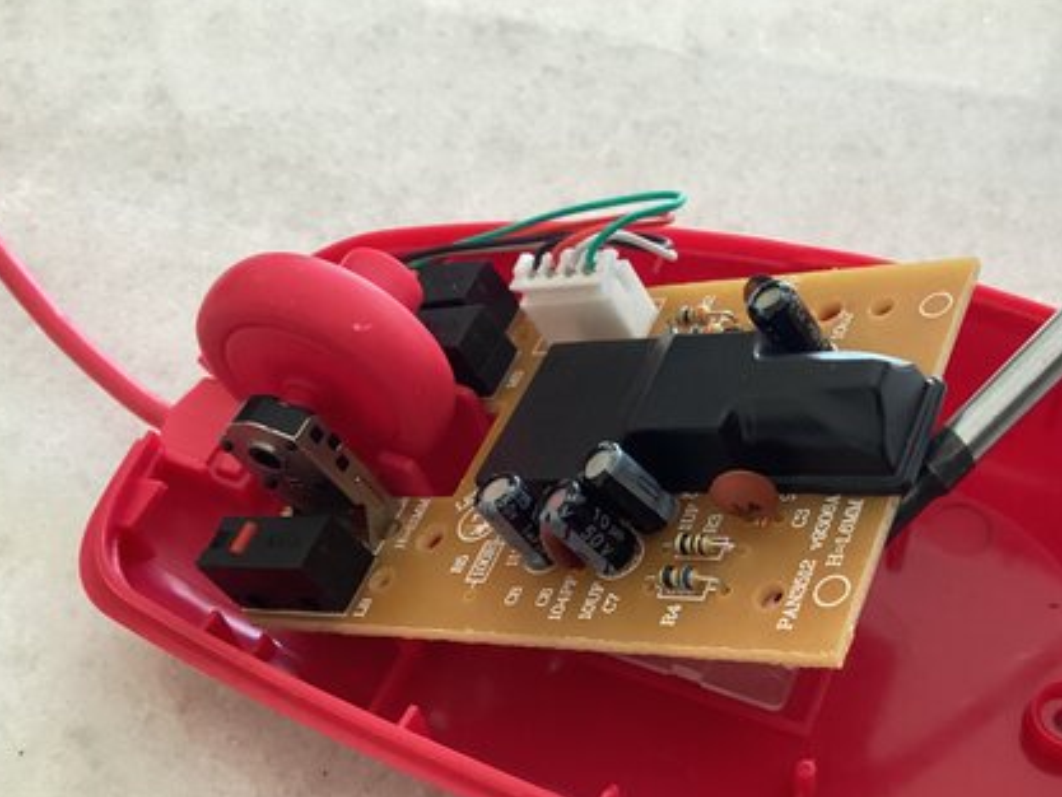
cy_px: 532
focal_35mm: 44
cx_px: 718
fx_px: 1350
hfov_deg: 42.3
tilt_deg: -56.7
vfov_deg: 32.6
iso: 400
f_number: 2.4
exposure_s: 1/40
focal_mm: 3.3
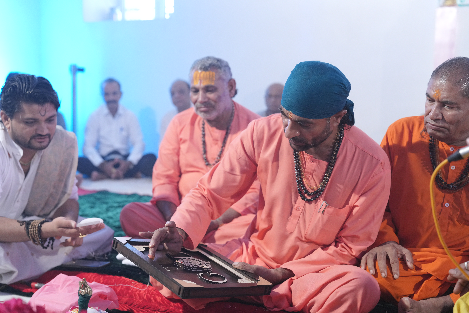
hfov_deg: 39.6
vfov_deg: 27.0
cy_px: 156
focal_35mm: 50
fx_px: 651
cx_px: 234
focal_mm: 50
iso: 2500
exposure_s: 1/200
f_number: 2.8
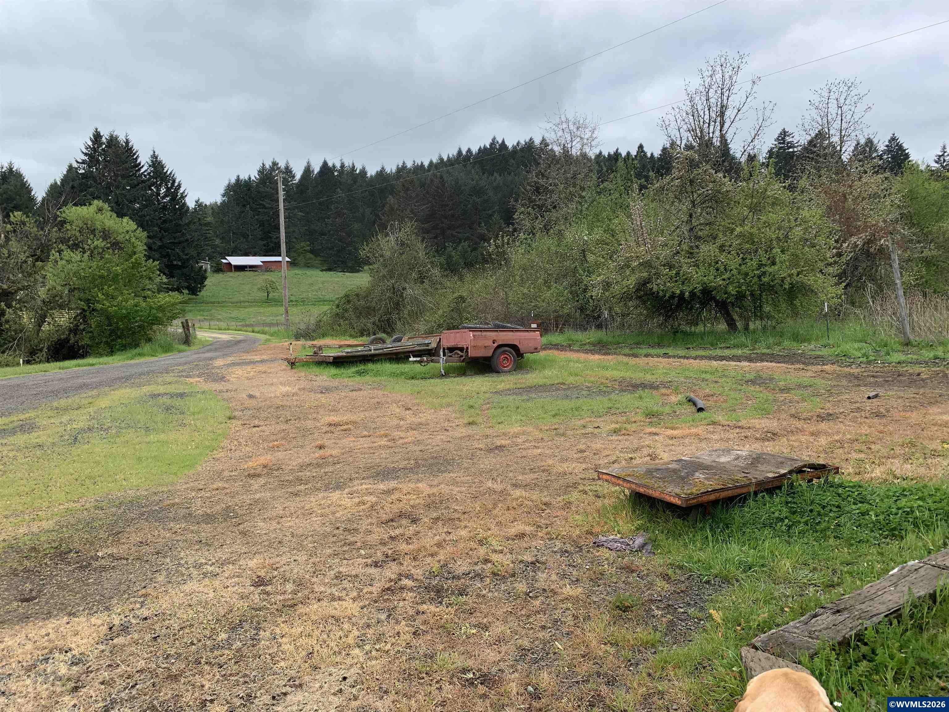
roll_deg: +1.9
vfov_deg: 53.1
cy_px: 356
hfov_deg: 67.3
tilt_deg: -4.2
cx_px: 474
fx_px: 713
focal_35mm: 26
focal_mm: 4.25
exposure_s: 1/1282
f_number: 1.8
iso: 25
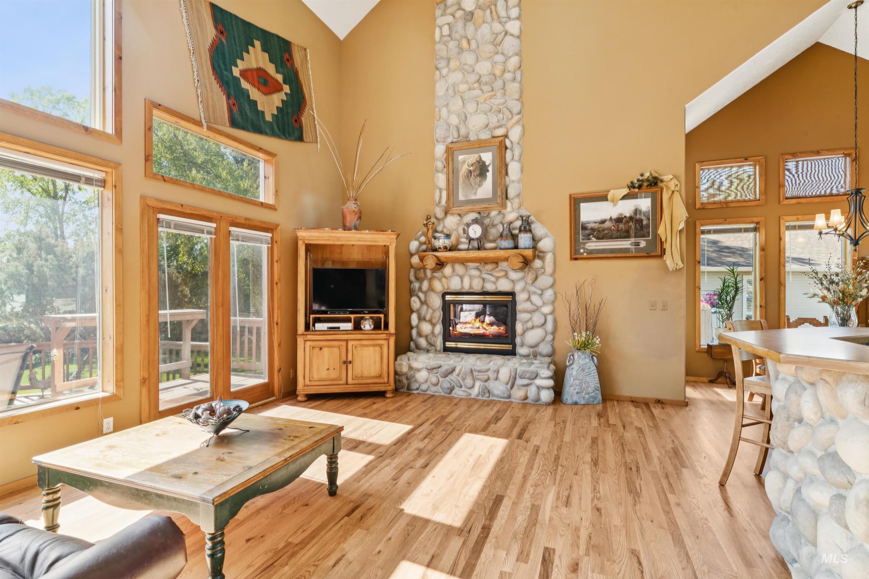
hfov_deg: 92.6
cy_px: 290
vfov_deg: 69.8
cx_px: 434
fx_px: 415
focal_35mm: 17
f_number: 13
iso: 400
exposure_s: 1/13
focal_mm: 17.2
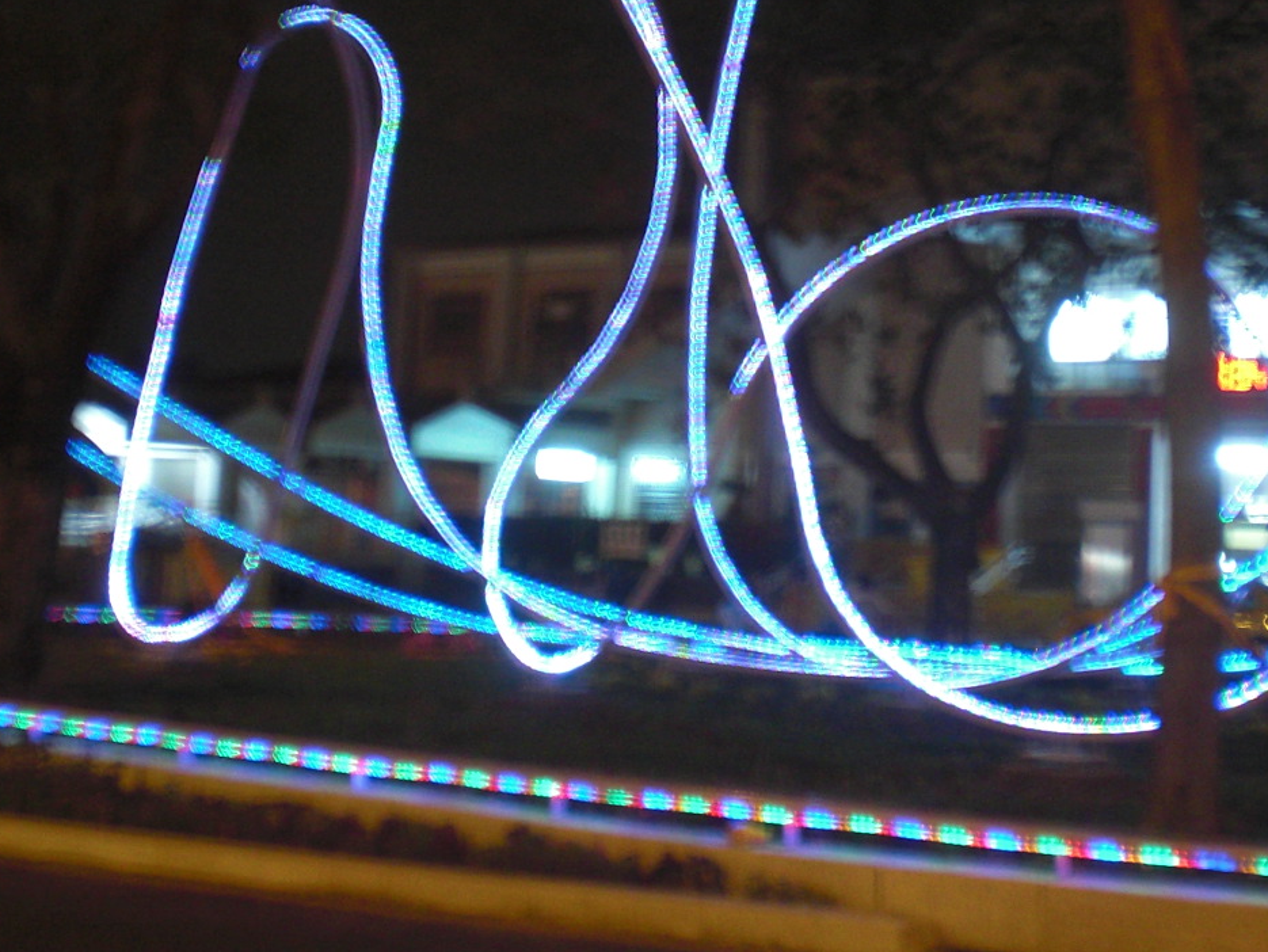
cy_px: 203
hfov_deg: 29.5
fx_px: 2382
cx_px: 891
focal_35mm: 65
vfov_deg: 22.3
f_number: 3.1
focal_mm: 6.3
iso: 200
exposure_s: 1/2
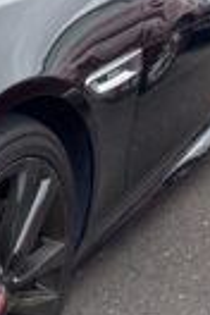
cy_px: 74
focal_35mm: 82
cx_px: -55
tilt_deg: -13.4
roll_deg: -3.4
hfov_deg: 15.9
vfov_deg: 24.5
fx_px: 717
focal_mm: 5.96
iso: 50
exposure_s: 1/1751
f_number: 1.6
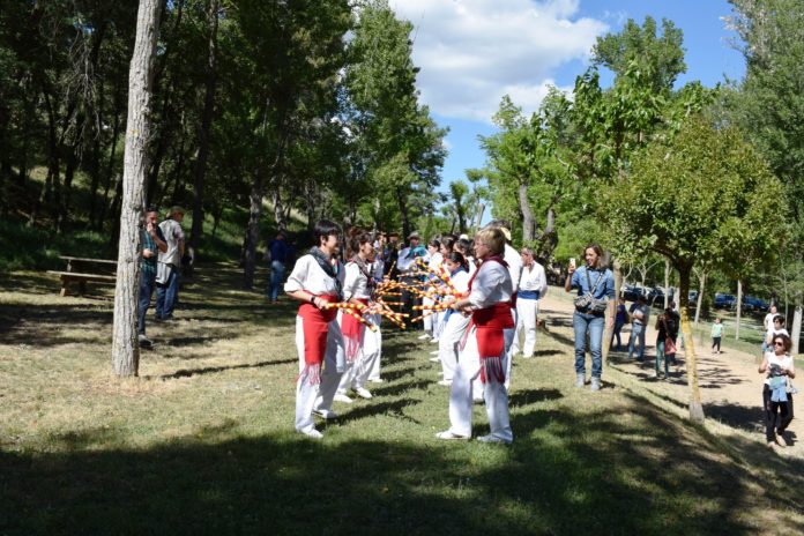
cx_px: 402
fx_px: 804
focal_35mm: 36
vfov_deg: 36.9
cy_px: 268
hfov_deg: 53.1
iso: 200
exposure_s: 1/400
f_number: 10
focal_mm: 24
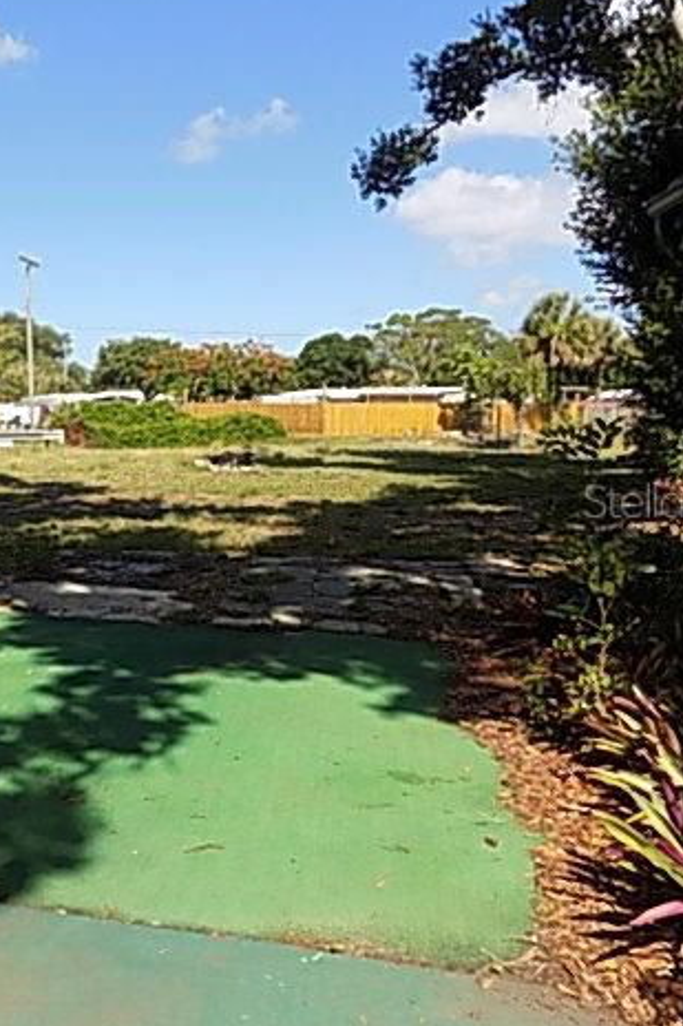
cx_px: 84
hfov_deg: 37.6
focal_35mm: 33
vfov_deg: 57.2
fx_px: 940
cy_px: 500
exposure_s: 1/800
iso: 80
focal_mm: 4
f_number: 3.1
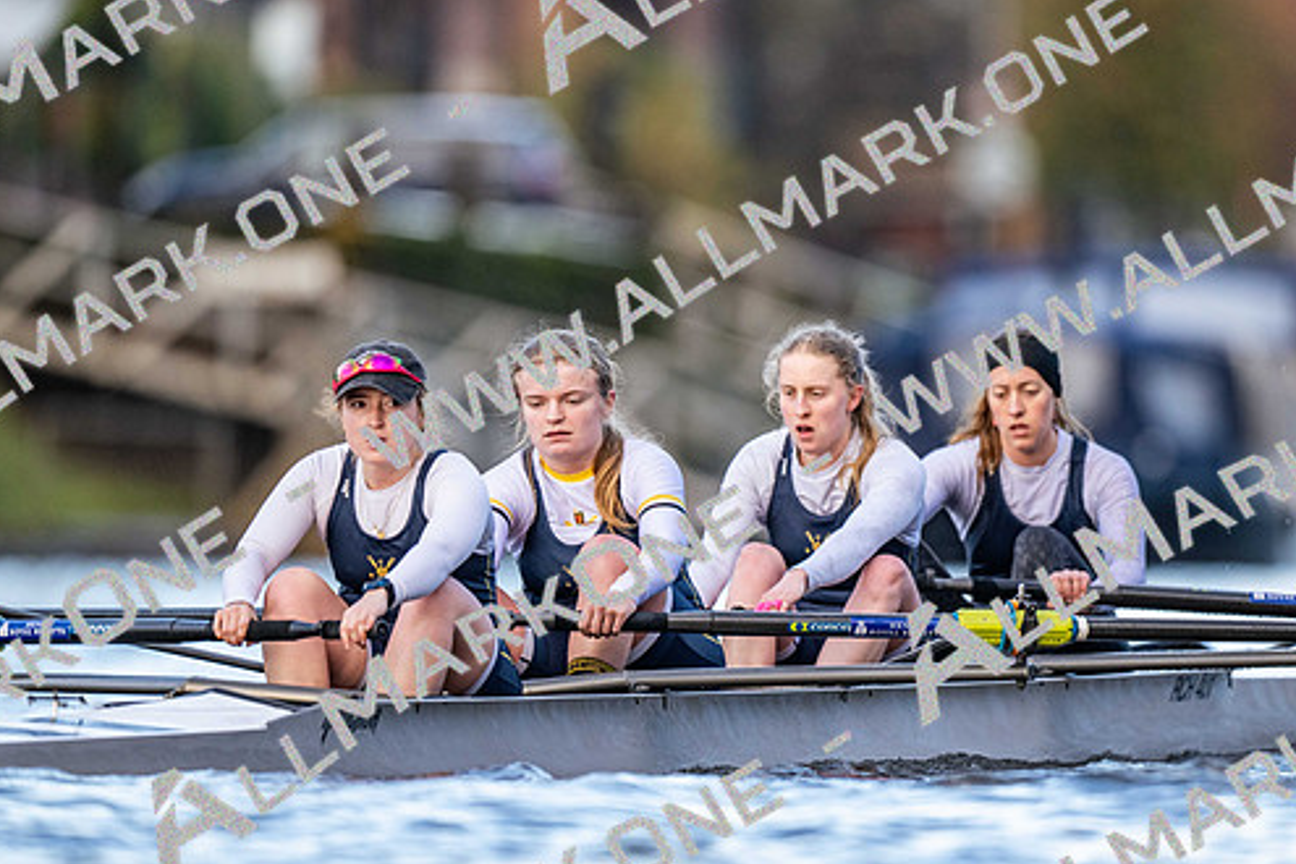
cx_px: 683
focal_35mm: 703
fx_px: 25306
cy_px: 478
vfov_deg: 2.0
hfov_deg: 2.9
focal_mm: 600
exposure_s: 1/2500
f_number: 4
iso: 1800
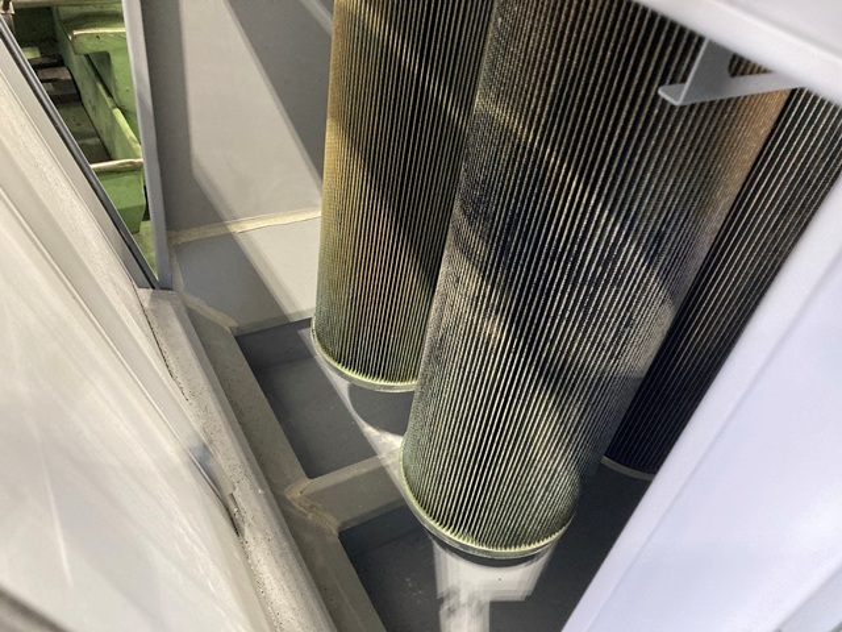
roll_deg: -11.3
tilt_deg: -40.9
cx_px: 421
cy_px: 316
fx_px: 681
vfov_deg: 49.7
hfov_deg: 63.4
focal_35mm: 28
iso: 320
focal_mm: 3.99
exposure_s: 1/51
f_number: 1.8
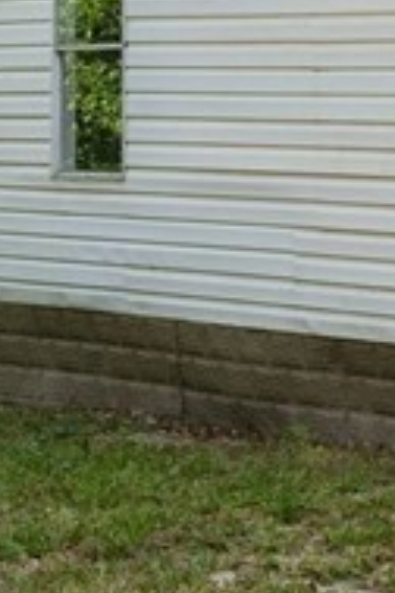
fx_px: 2748
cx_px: 1229
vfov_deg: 12.3
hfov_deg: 7.2
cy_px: 111
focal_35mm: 167
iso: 320
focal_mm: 29
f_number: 8
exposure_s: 1/125
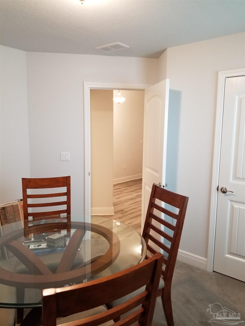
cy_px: 163
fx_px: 245
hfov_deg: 53.1
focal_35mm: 26
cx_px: 122
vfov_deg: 67.3
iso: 160
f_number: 1.7
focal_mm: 4.25
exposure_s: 1/30
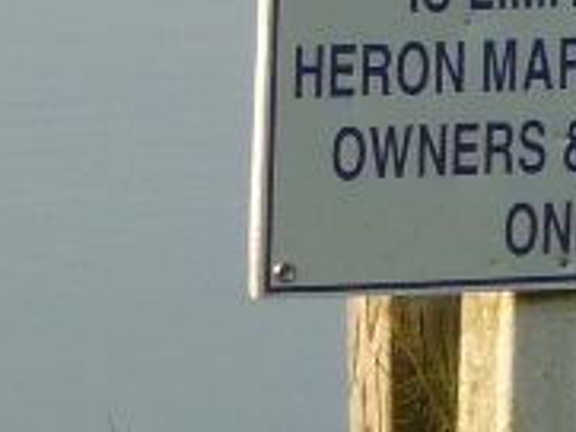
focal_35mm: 386
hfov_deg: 5.1
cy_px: 330
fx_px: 6427
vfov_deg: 3.9
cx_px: 134
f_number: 5
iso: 100
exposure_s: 1/200
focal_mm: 18.2
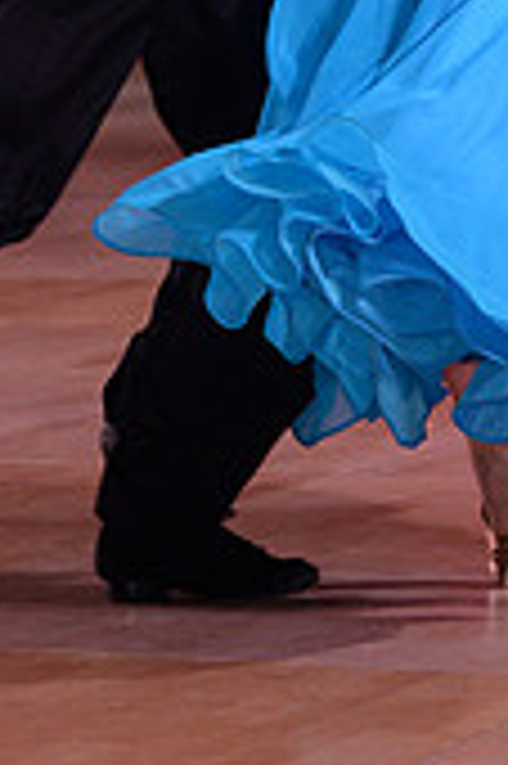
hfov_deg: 3.8
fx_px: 7614
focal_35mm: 359
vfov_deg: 5.7
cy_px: -297
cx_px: 326
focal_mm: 105
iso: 2000
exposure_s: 1/250
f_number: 5.6
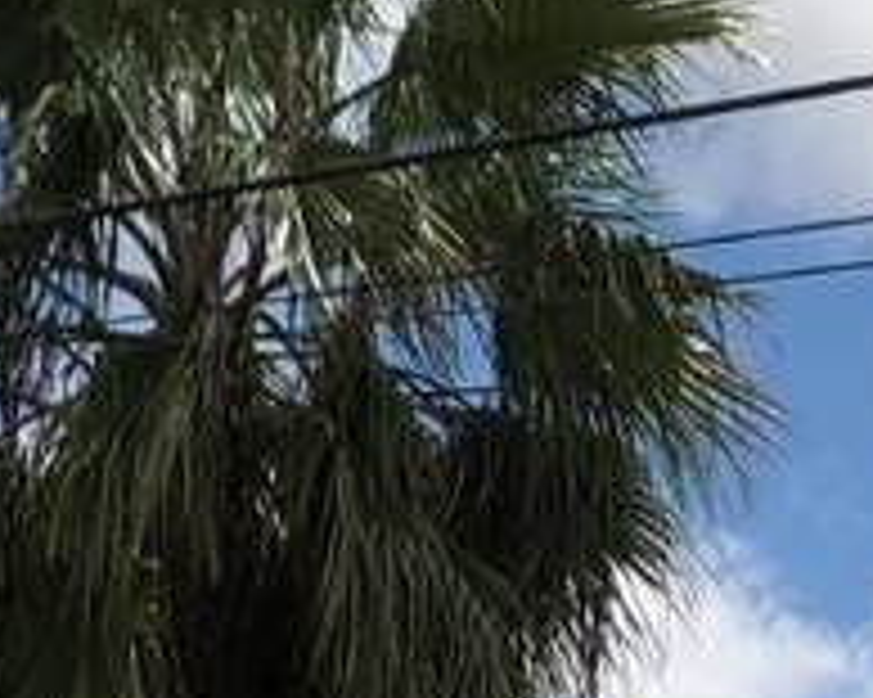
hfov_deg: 10.4
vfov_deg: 7.9
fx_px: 4648
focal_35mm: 180
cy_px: 1774
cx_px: -432
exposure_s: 1/3690
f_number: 1.8
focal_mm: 3.99
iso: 20
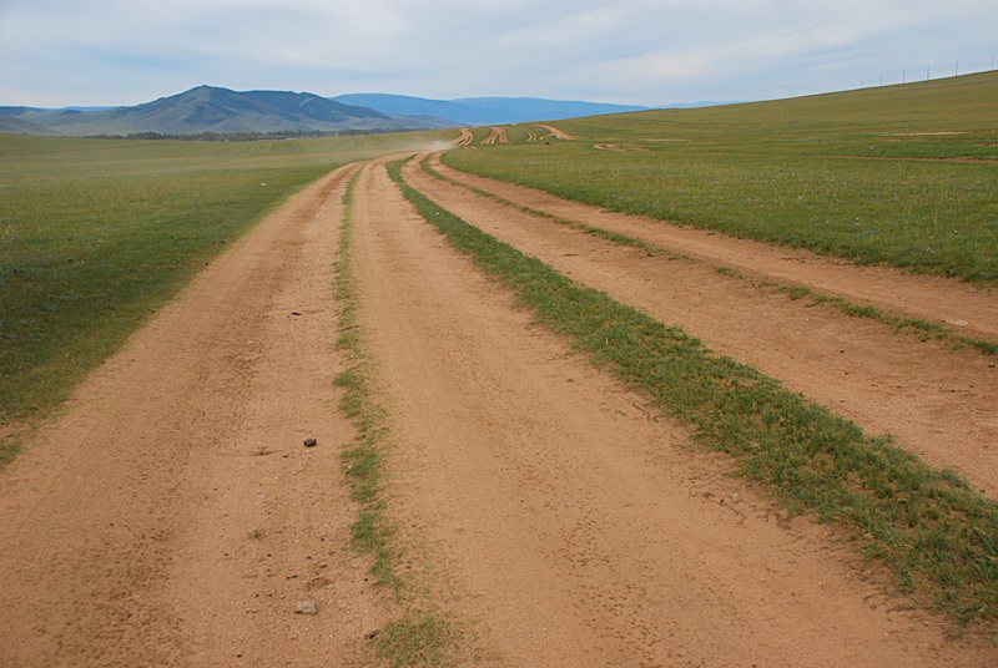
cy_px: 334
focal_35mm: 39
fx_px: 1083
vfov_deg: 34.3
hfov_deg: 49.5
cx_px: 499
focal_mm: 26
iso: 400
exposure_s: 1/1250
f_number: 6.3
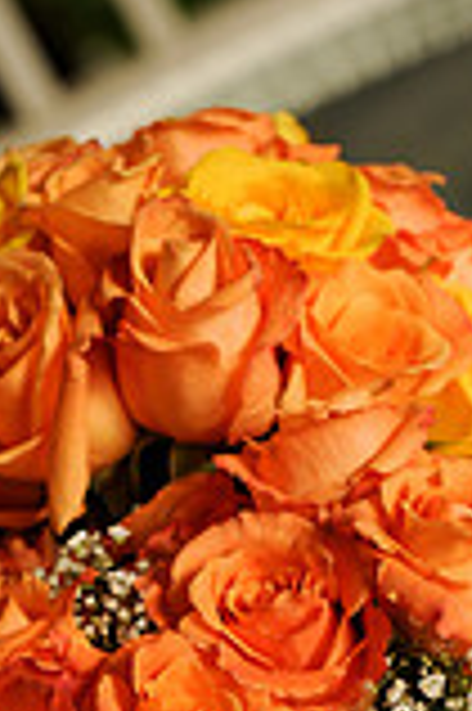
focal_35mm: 165
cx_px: 164
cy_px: 783
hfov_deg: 8.3
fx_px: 3252
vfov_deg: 12.3
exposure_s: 1/100
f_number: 4.5
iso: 250
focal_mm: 58
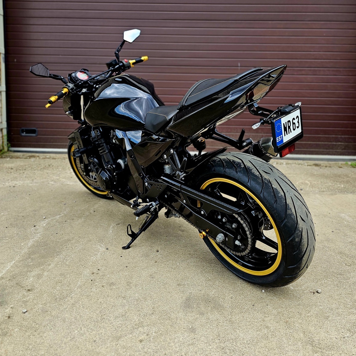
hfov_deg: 57.3
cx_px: 180
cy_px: 123
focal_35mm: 28
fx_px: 326
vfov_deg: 56.3
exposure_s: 1/101
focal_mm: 6.3
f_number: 1.7
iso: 12
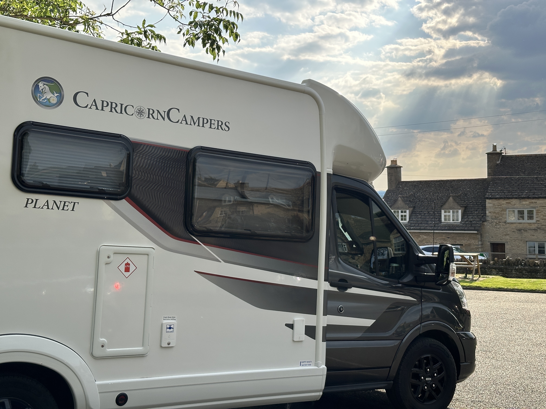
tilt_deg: -0.5
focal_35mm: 48
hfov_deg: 39.7
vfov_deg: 30.3
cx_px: 273
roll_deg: +1.7
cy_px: 204
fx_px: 757
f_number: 1.78
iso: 64
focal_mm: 6.86
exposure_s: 1/2732
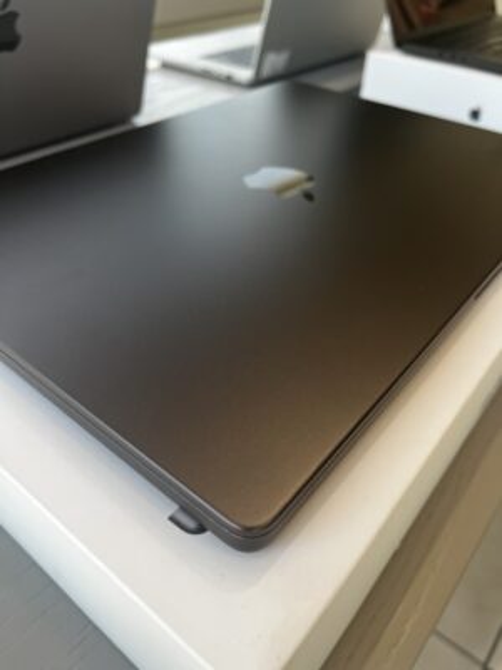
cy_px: 335
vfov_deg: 67.3
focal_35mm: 26
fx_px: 503
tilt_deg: -40.8
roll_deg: -0.6
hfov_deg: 53.1
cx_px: 251
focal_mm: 5.1
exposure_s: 1/122
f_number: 1.6
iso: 40
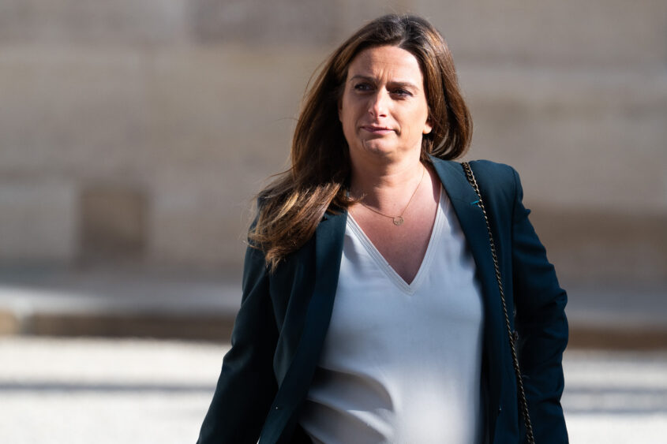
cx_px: 334
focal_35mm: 400
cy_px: 222
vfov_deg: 3.4
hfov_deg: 5.2
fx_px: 7409
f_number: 6.3
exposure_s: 1/1250
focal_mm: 400
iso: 640
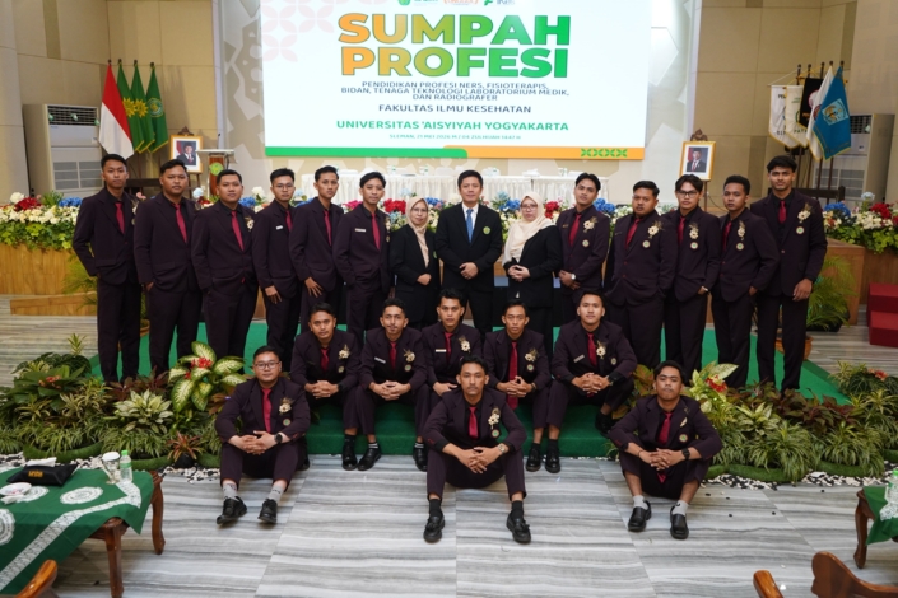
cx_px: 449
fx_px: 773
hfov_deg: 60.3
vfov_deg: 42.3
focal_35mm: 31
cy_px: 299
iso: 2000
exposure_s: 1/160
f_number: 4.5
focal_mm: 31
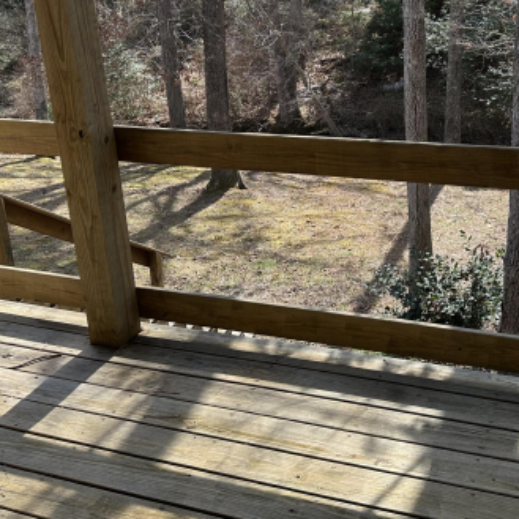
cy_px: 128
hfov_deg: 38.6
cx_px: 357
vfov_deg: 38.1
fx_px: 729
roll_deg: +1.6
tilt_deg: -16.1
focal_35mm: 43
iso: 80
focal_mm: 6.86
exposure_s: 1/989
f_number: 1.78
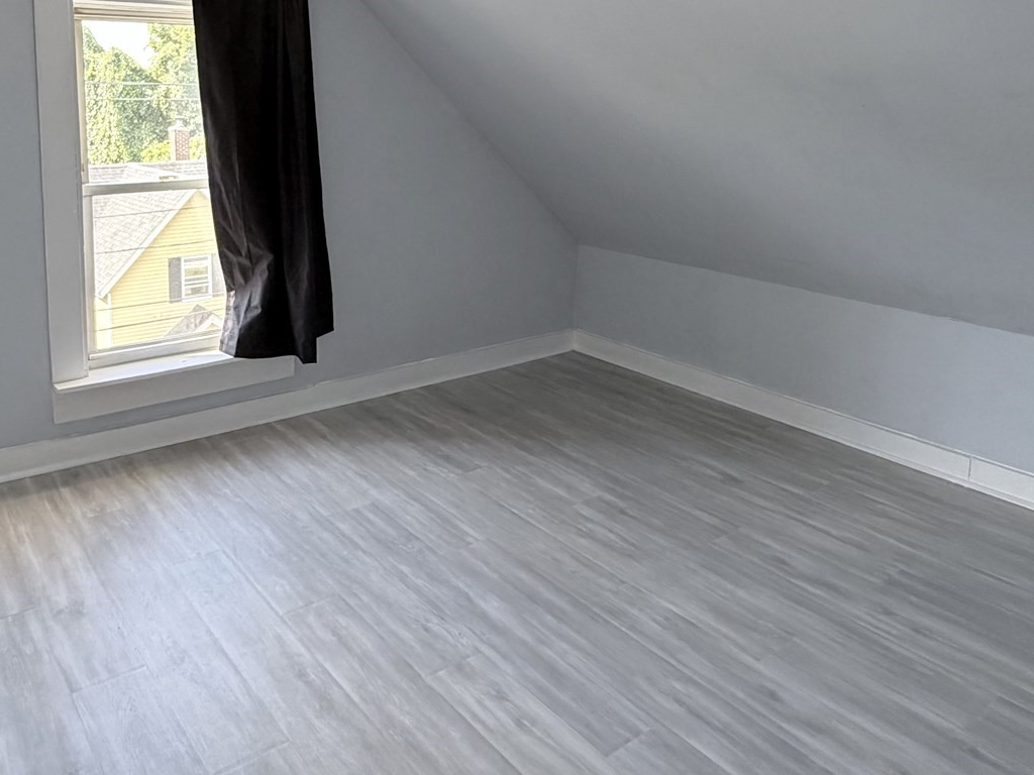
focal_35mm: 28
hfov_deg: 62.1
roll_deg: +0.4
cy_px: 210
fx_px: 836
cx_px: 357
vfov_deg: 48.2
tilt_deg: -8.7
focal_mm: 2.22
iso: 160
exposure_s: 1/121
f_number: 2.2
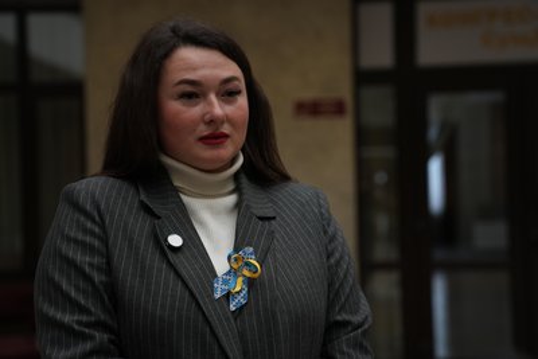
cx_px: 269
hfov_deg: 32.9
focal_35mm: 61
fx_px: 912
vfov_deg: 22.3
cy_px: 180
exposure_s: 1/60
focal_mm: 61
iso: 640
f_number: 2.8
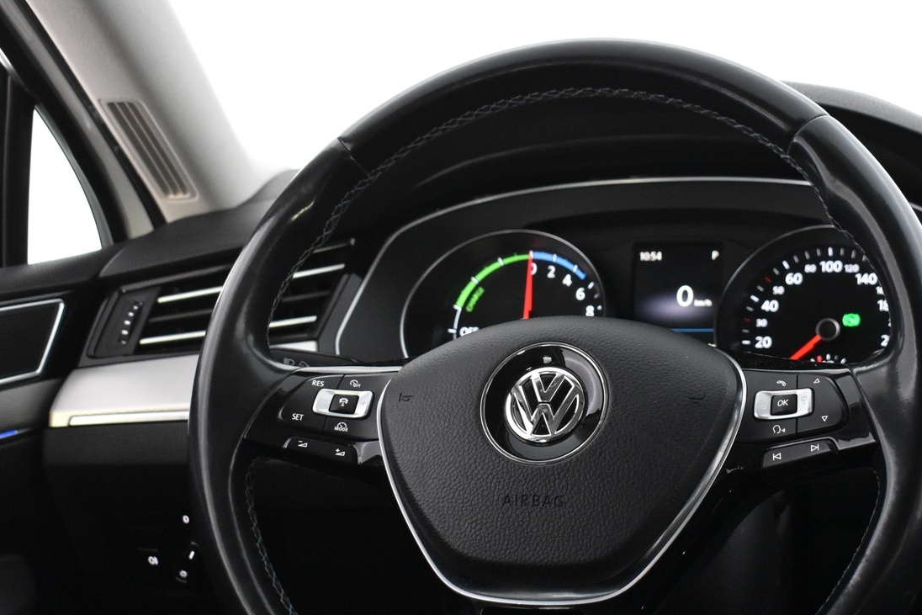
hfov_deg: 29.3
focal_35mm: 69
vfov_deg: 19.8
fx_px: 1761
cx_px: 534
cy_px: 405
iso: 3200
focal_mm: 31
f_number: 4.2
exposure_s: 1/50
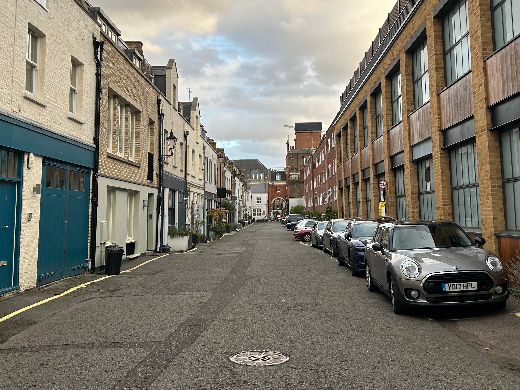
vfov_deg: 36.5
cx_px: 267
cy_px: 138
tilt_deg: +8.6
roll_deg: +1.2
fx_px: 586
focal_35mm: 39
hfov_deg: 47.9
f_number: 1.5
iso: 50
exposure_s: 1/394
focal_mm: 5.7
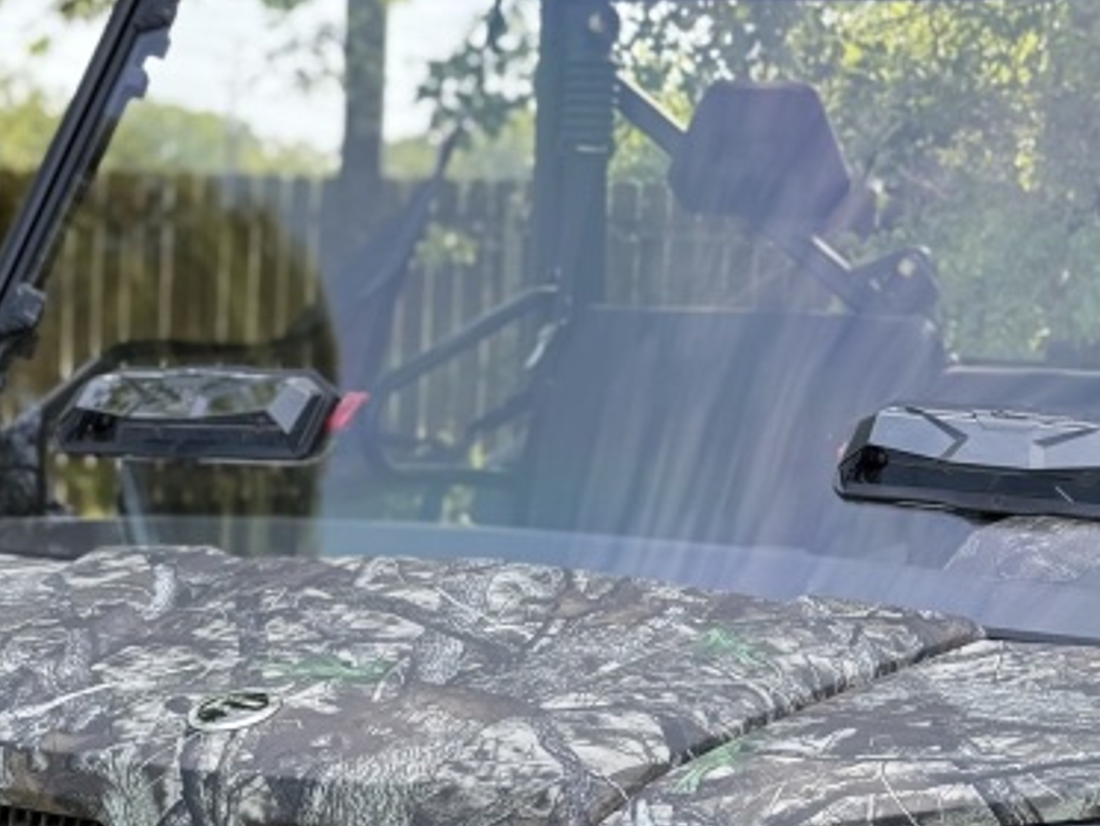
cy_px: 469
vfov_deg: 14.4
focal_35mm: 103
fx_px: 3274
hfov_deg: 19.0
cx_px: 796
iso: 64
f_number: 1.78
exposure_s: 1/669
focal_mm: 6.76
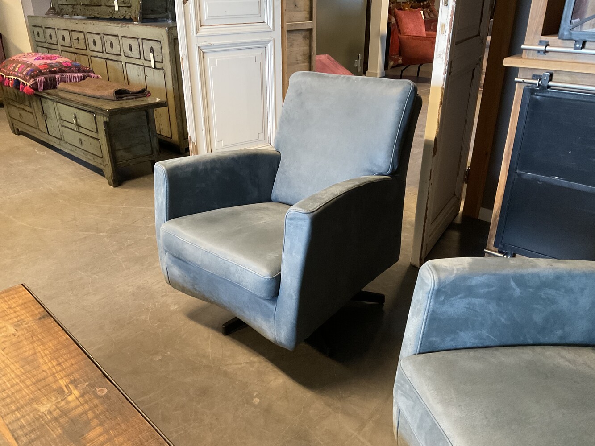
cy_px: 223
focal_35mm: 29
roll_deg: +0.2
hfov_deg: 61.7
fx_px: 499
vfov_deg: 48.2
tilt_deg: -25.9
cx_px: 298
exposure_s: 1/40
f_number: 1.8
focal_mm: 3
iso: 320
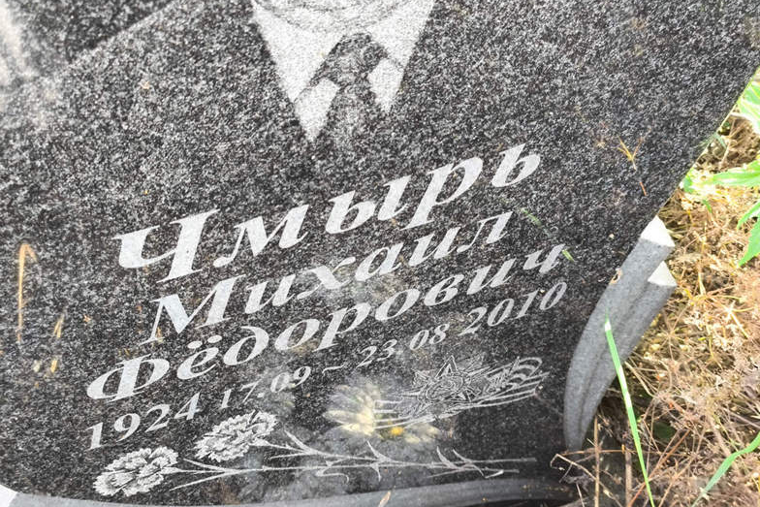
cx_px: 380
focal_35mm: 53
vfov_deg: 25.5
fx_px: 1119
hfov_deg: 37.5
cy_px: 264
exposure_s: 1/50
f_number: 1.7
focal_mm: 4.71
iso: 100
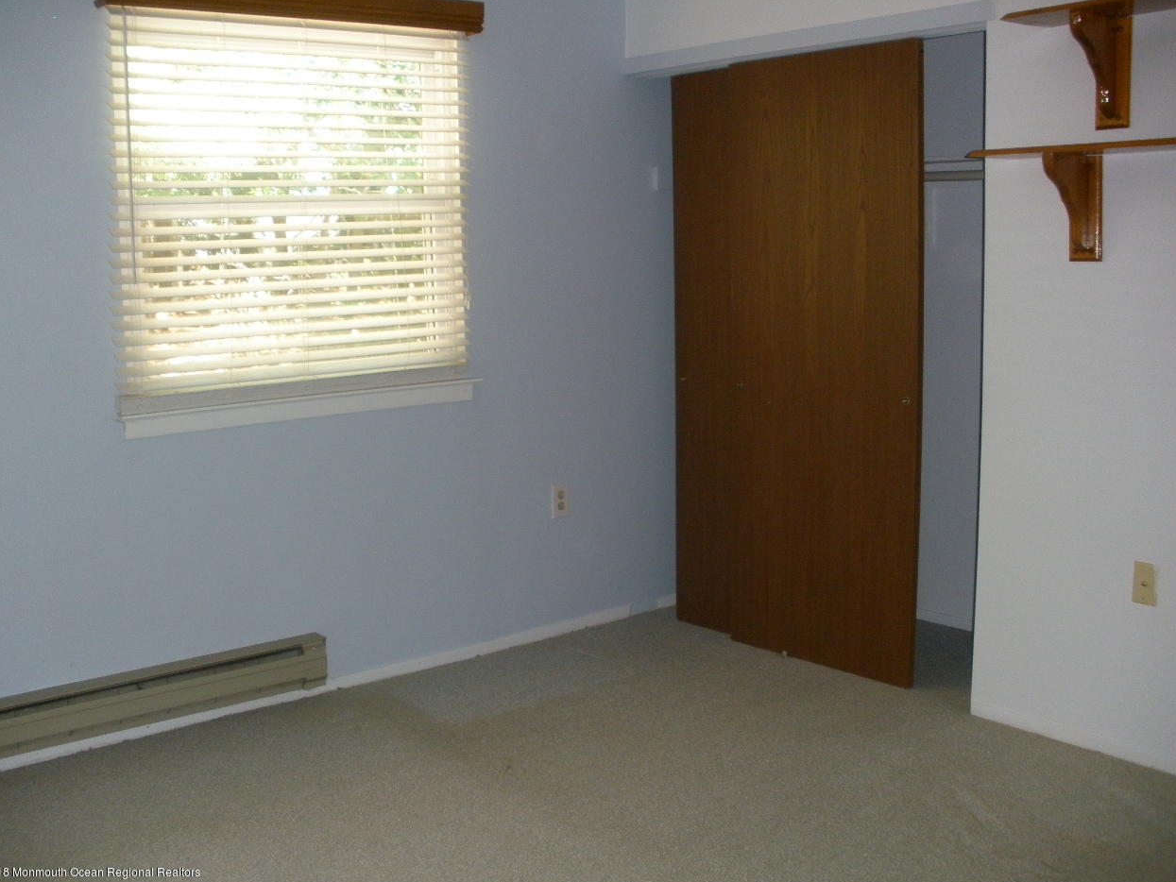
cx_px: 573
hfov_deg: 50.1
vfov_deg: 38.7
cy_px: 450
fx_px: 1257
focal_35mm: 37
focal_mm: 6.3
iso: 250
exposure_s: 1/30
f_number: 3.5
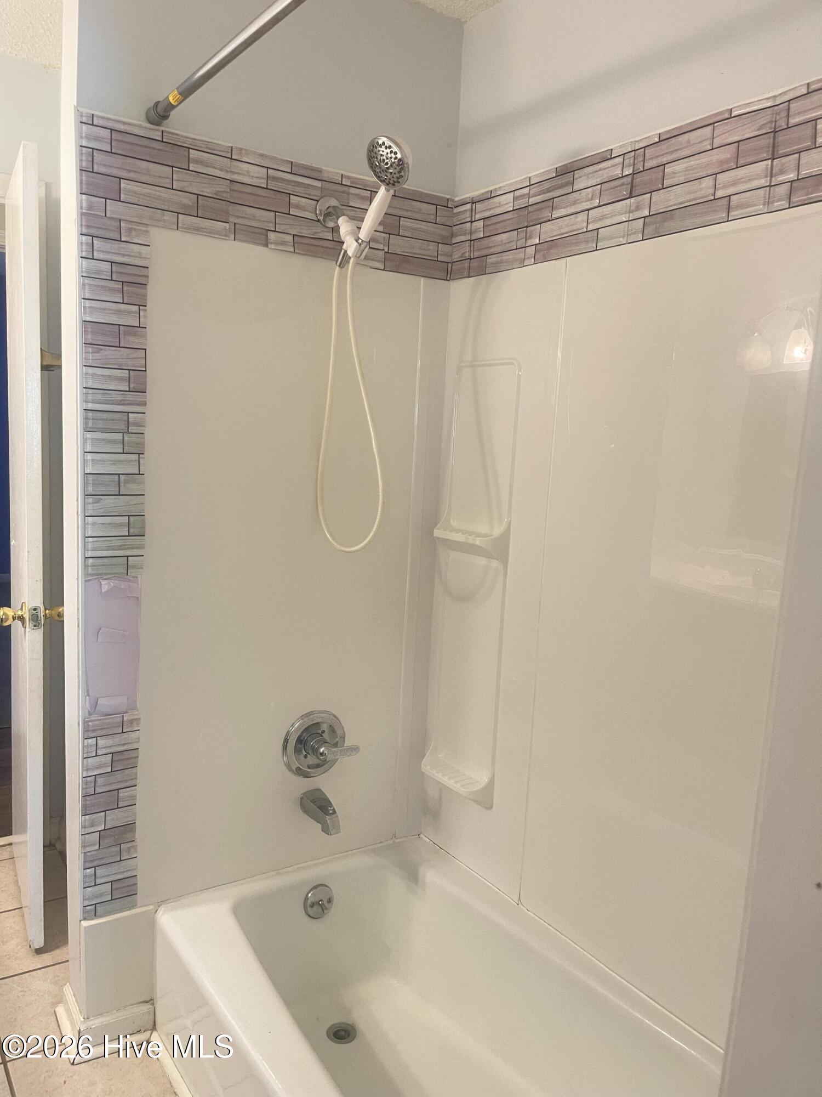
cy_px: 548
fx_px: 792
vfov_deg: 69.4
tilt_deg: -7.8
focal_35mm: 25
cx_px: 411
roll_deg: -3.3
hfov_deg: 54.9
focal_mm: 5.1
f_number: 1.6
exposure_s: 1/60
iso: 200
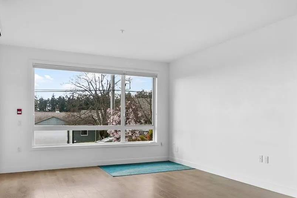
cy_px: 112
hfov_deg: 58.4
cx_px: 172
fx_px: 264
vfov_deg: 41.1
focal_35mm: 32
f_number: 4
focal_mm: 16
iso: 500
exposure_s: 1/30
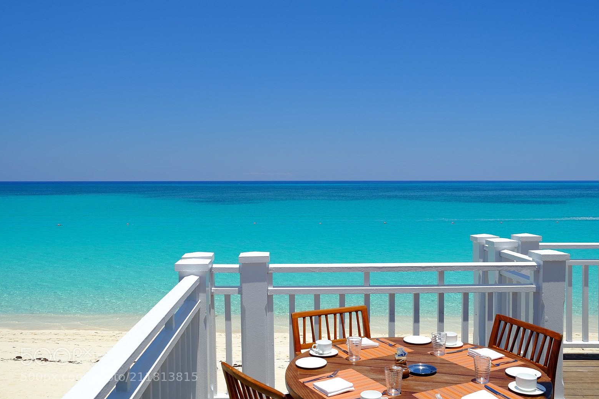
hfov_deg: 53.1
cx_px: 305
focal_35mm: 36
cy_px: 202
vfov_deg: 36.8
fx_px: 599
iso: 200
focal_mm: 23
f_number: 8
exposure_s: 1/250
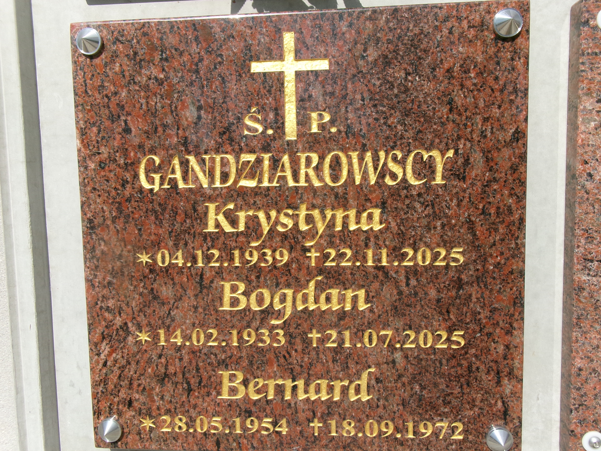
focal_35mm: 28
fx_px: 486
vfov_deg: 49.7
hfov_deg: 63.4
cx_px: 300
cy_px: 226
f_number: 10.8
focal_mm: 5.1
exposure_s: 1/160
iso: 100
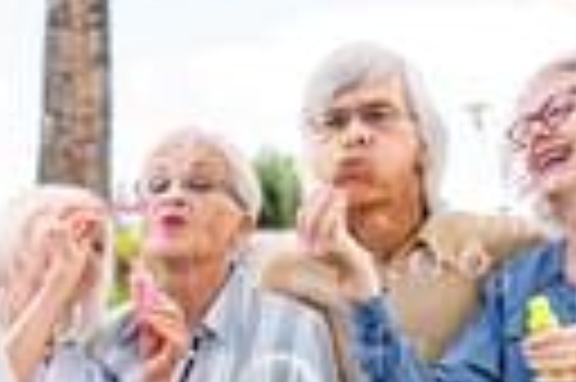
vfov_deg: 12.5
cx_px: 9
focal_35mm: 109
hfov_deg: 18.3
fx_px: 1742
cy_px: 308
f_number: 2.8
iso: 200
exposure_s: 1/800
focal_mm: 35
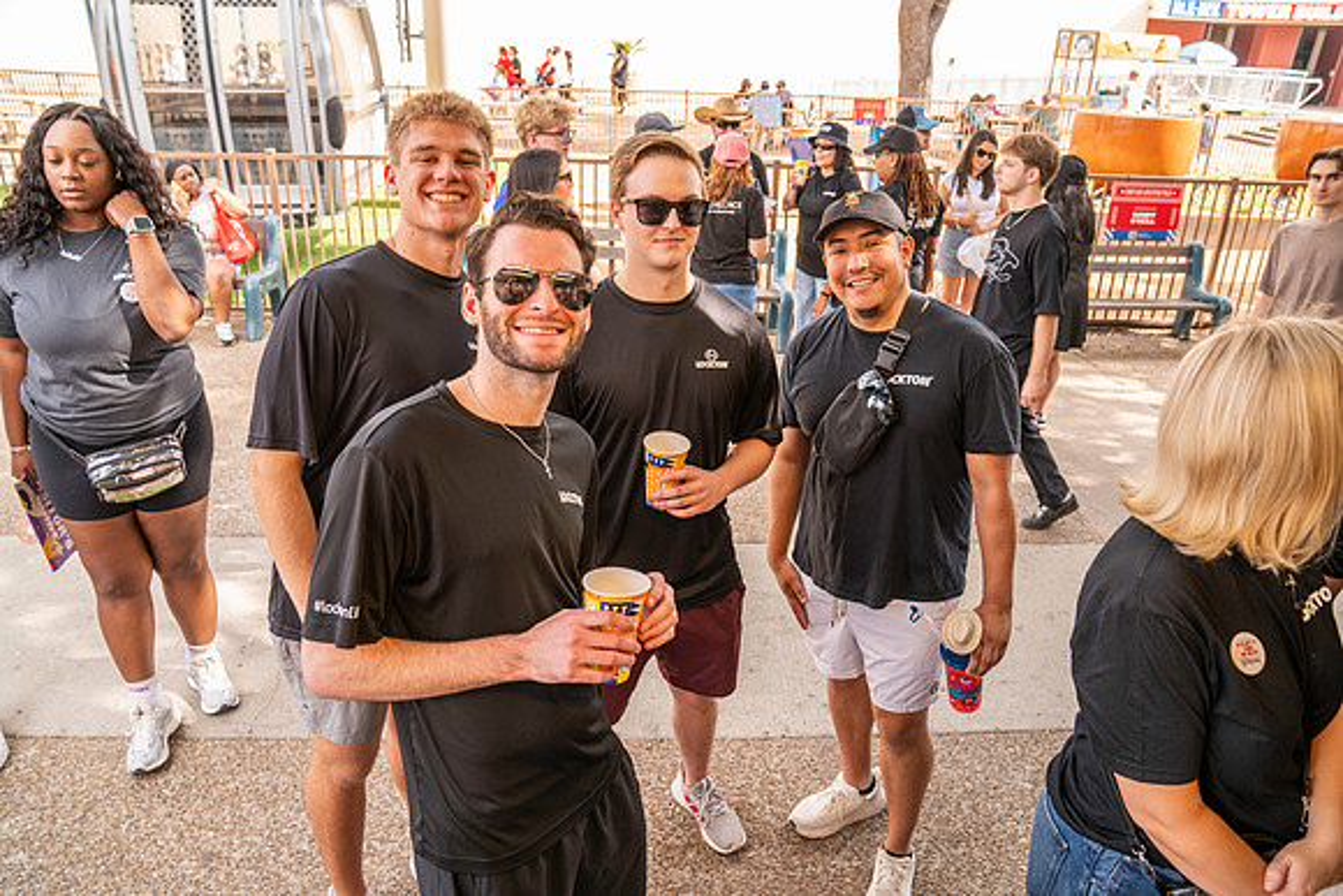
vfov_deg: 53.2
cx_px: 672
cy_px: 448
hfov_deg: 73.7
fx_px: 896
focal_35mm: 24
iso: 320
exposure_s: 1/200
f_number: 4
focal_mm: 24
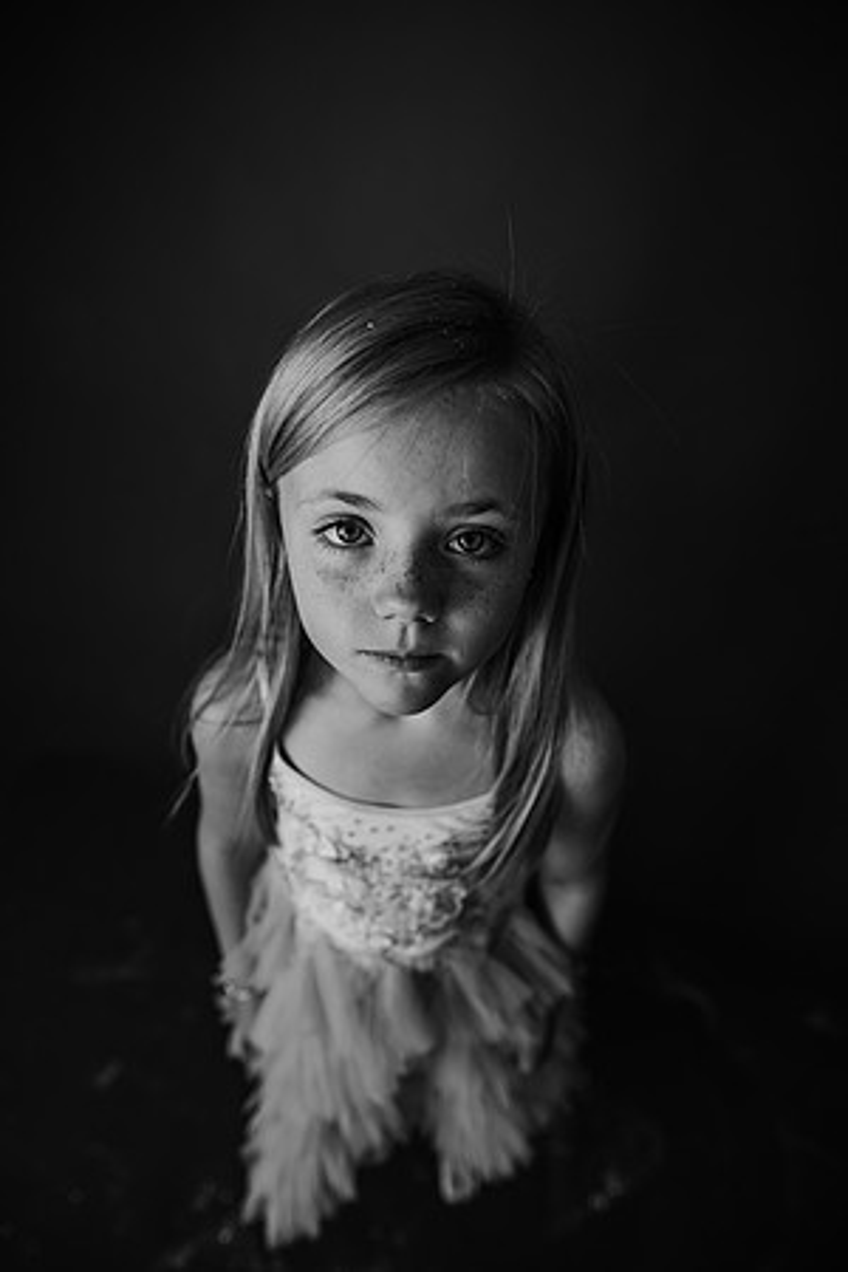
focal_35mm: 24
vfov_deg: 73.7
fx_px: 848
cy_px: 636
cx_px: 424
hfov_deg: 53.1
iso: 100
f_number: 2.8
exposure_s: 1/160
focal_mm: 24
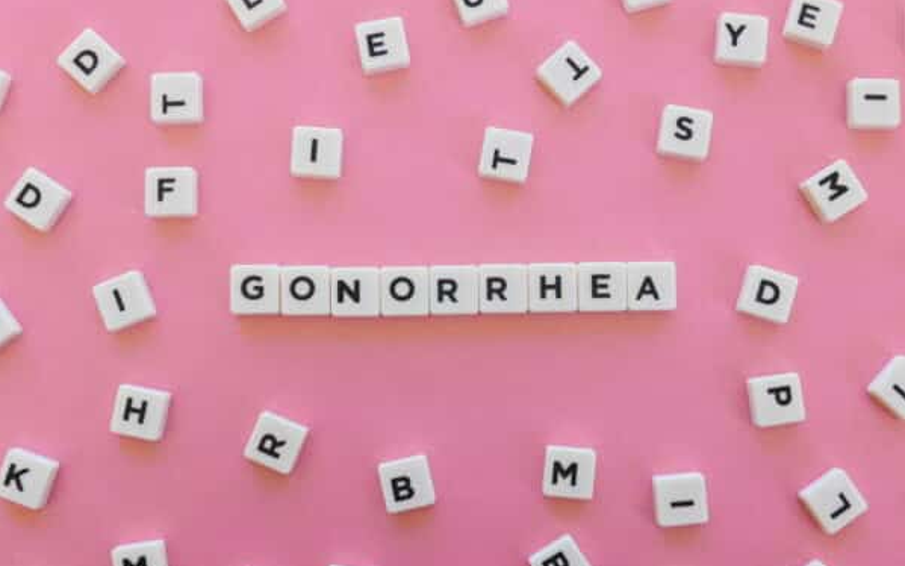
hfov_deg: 45.3
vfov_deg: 29.2
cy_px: 298
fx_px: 1085
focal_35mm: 44
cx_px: 452
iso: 200
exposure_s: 1/160
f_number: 5.6
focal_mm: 19.3
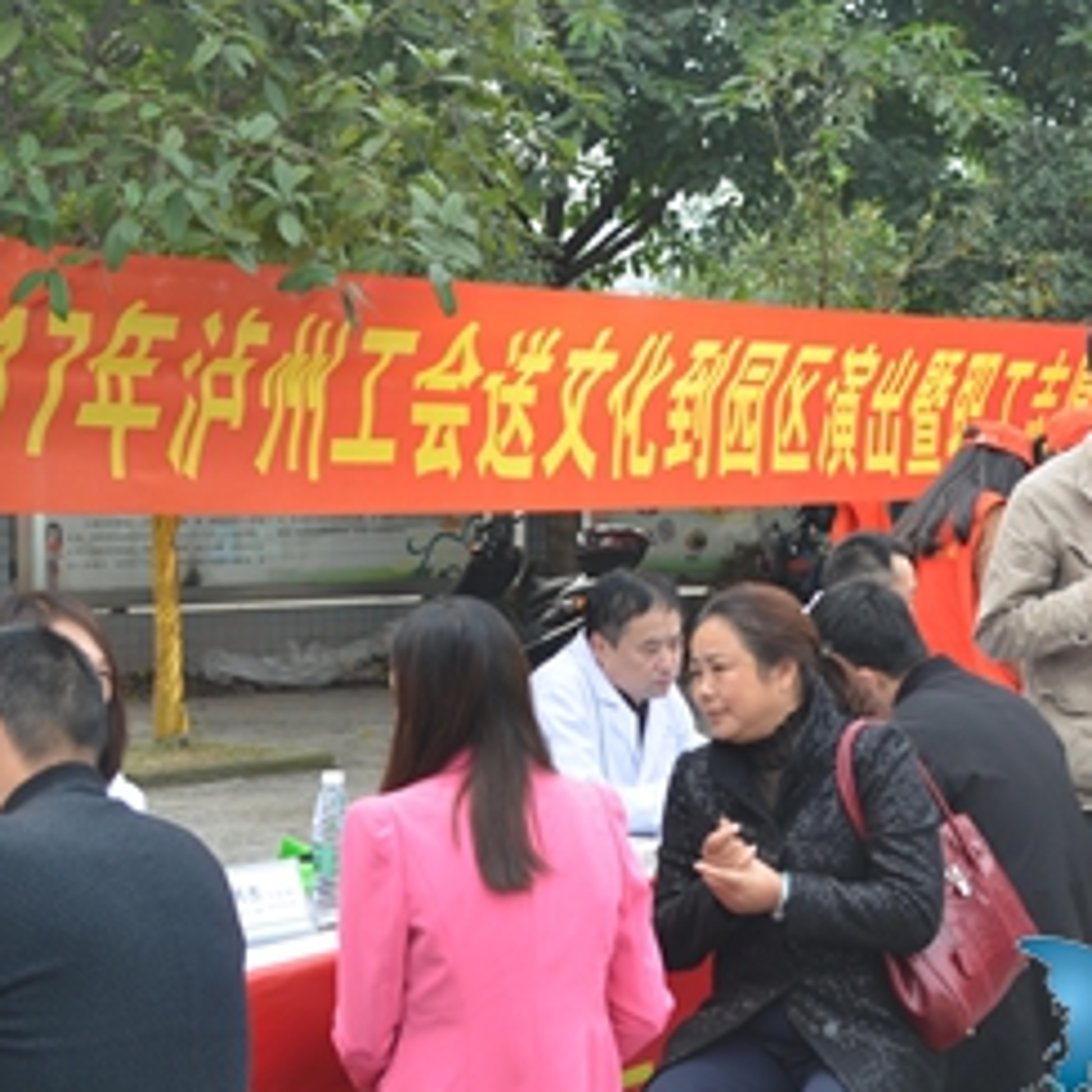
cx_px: 667
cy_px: 503
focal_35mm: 73
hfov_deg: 23.6
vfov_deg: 23.7
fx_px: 2605
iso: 100
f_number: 4.8
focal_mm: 28
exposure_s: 1/90
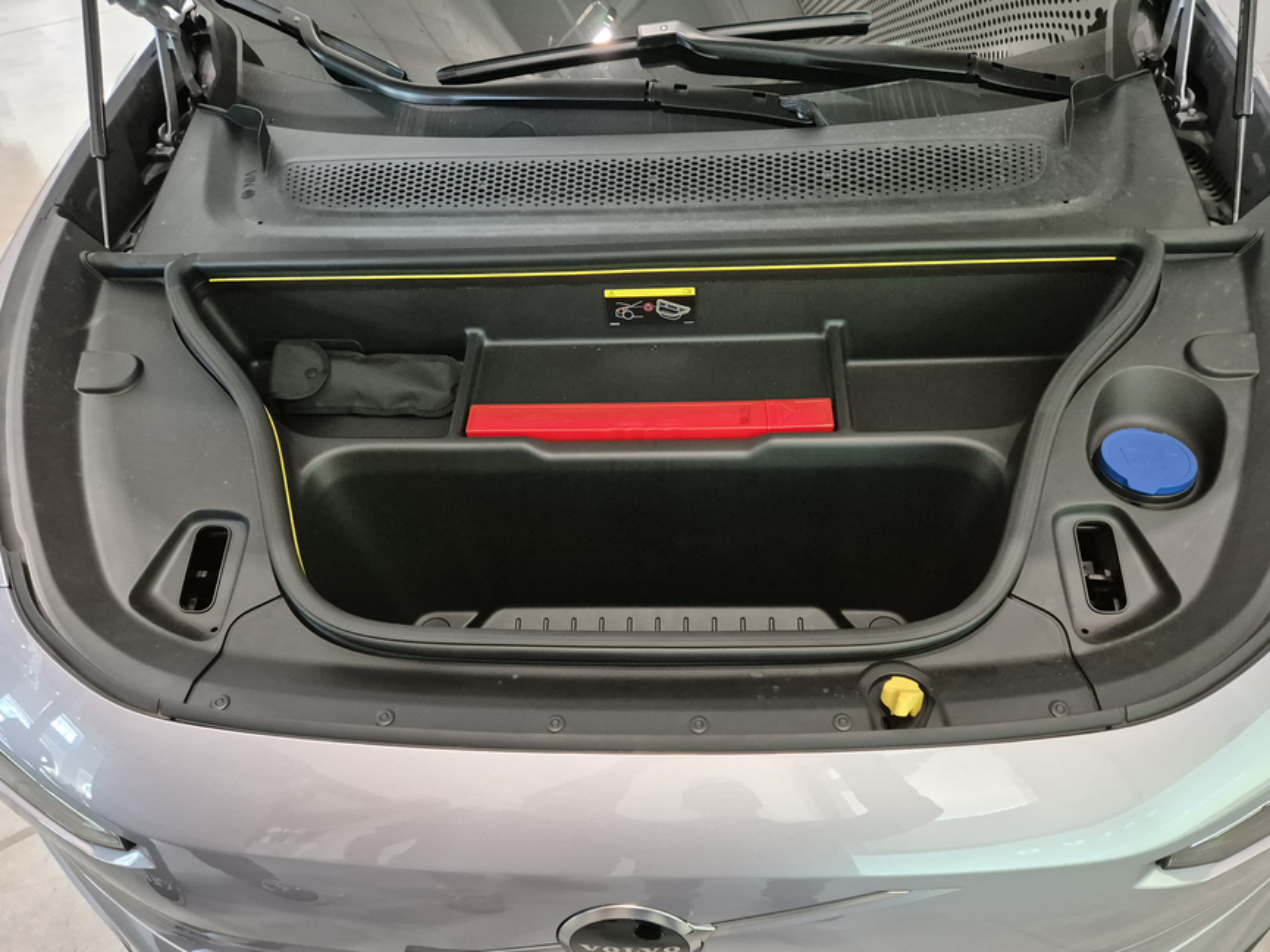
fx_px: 917
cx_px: 653
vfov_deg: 54.9
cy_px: 501
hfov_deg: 69.4
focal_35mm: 25
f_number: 1.8
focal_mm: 5.4
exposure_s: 1/100
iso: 1600
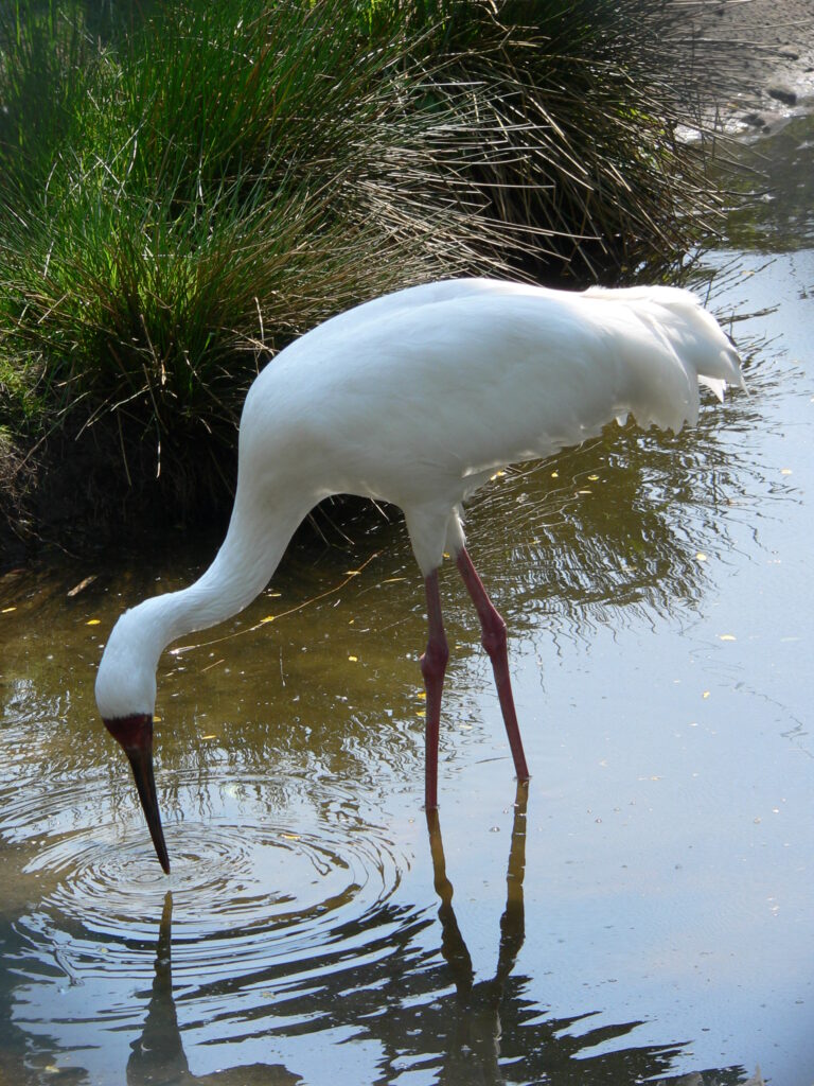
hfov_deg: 8.7
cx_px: 407
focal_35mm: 171
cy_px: 543
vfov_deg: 11.6
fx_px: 5361
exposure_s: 1/320
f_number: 4
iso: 80
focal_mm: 28.5
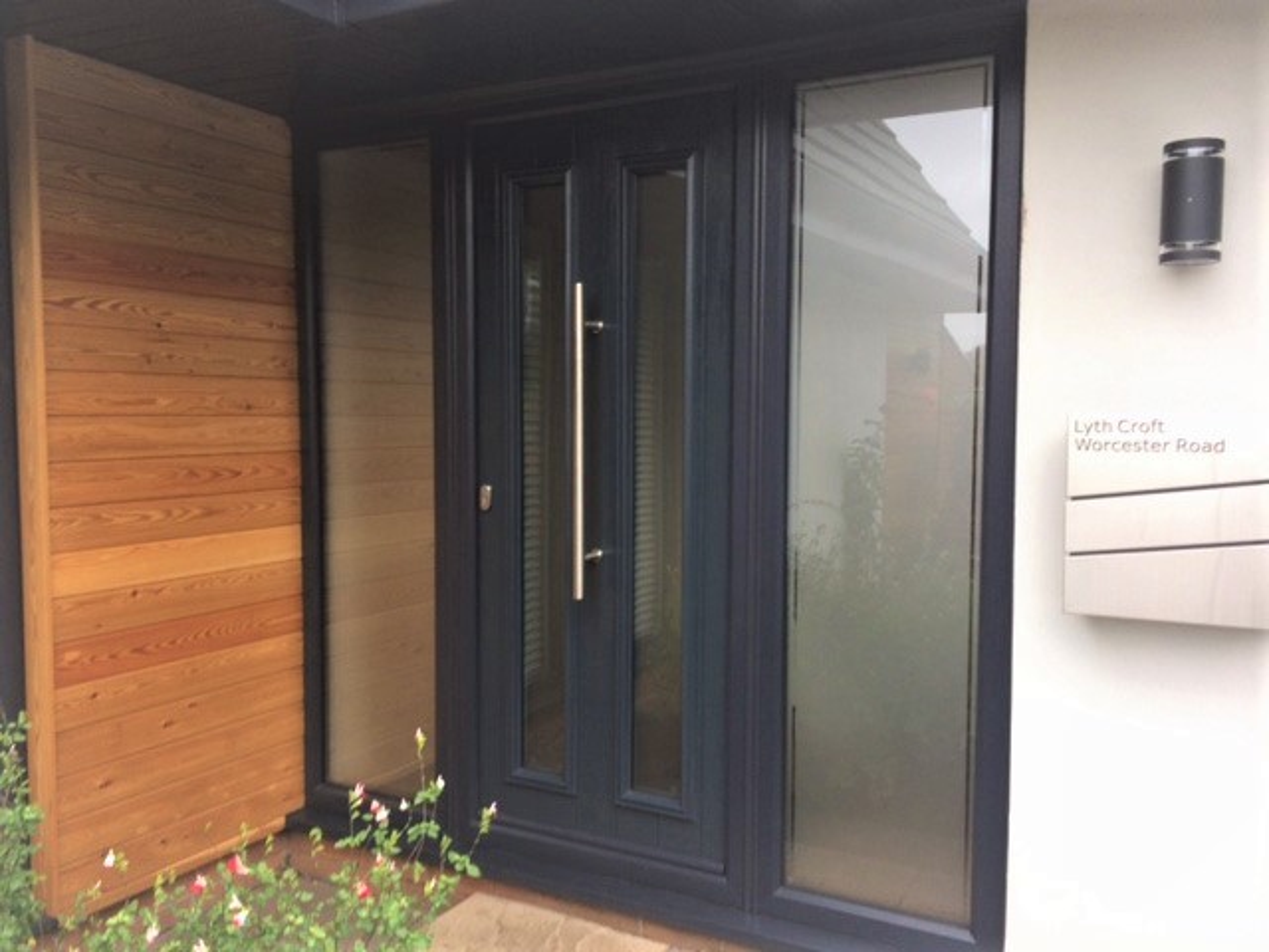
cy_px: 476
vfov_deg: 48.2
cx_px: 634
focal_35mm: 29
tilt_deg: -5.3
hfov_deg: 61.7
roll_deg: +1.4
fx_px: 1063
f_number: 2.2
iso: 50
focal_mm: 4.15
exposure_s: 1/50
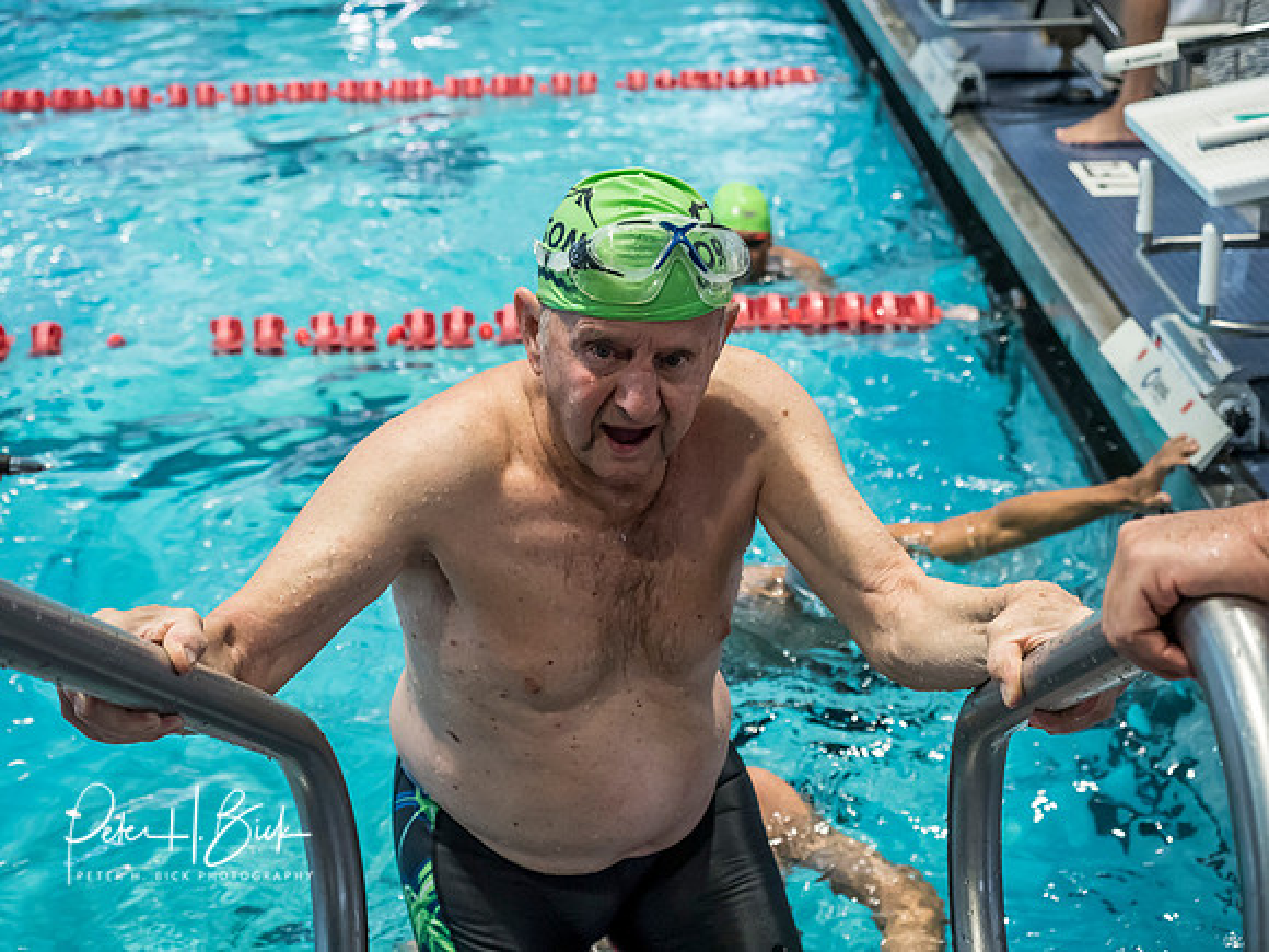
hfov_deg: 33.2
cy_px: 476
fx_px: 2126
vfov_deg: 25.2
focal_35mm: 58
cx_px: 634
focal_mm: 29
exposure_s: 1/250
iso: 2000
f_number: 3.5
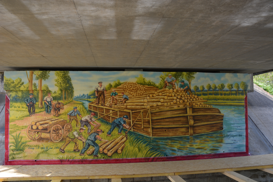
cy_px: 91
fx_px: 205
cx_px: 136
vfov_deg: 47.9
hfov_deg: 67.4
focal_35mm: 27
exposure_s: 1/160
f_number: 6.3
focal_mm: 18
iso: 200
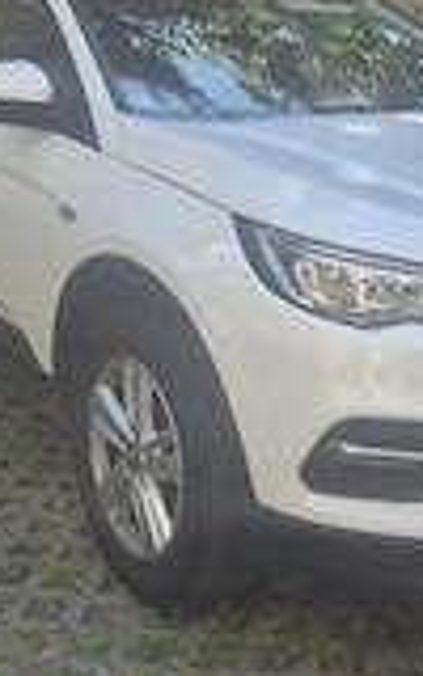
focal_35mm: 61
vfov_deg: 32.8
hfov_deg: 21.2
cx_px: 271
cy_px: 161
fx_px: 1125
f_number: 1.8
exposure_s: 1/909
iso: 25
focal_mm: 5.4
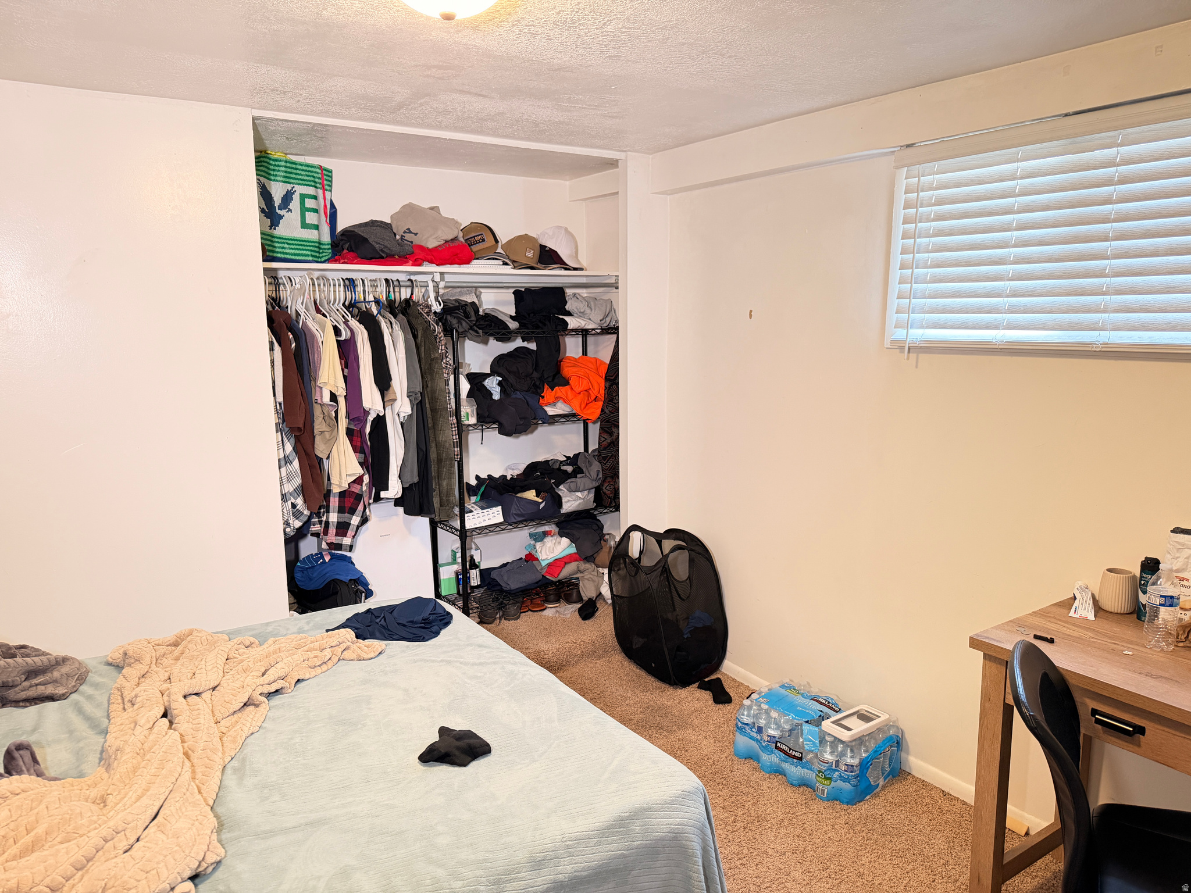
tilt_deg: -10.4
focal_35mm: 24
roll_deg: +0.3
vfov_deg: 56.8
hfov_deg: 71.6
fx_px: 826
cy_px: 446
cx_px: 596
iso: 500
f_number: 1.78
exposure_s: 1/60
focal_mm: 6.76
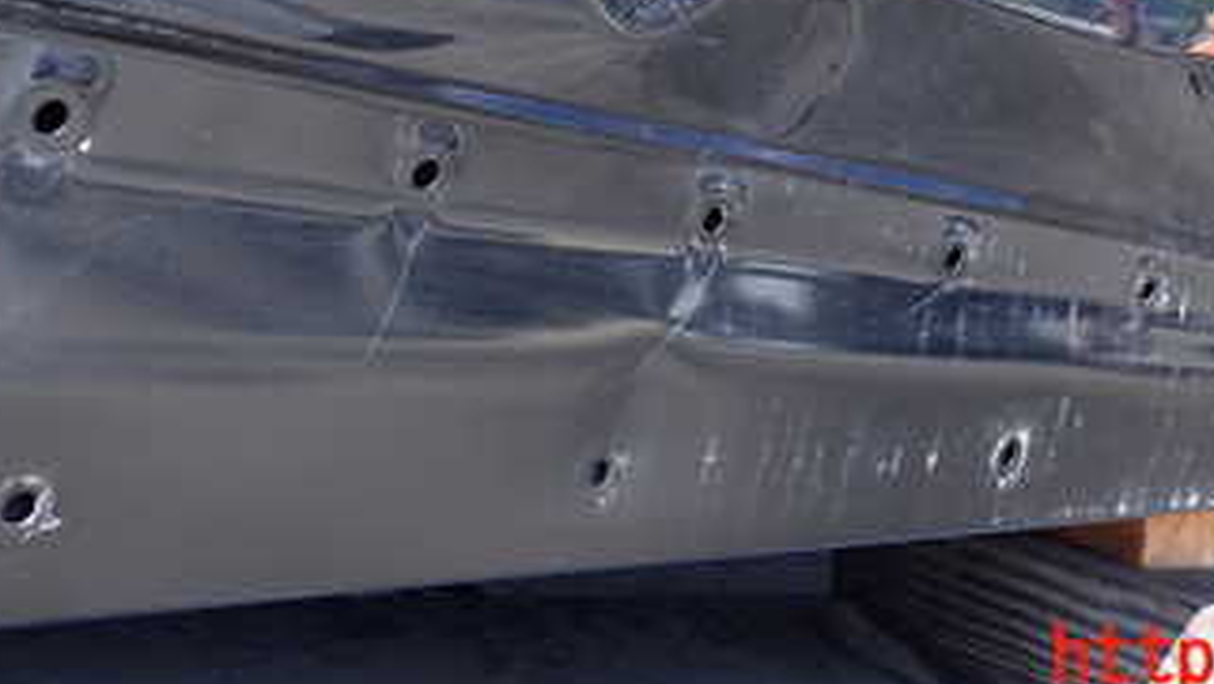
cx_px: 772
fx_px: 1965
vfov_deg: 18.7
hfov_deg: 34.1
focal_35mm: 61
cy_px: -144
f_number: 2.3
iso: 100
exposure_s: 1/200
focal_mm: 5.4
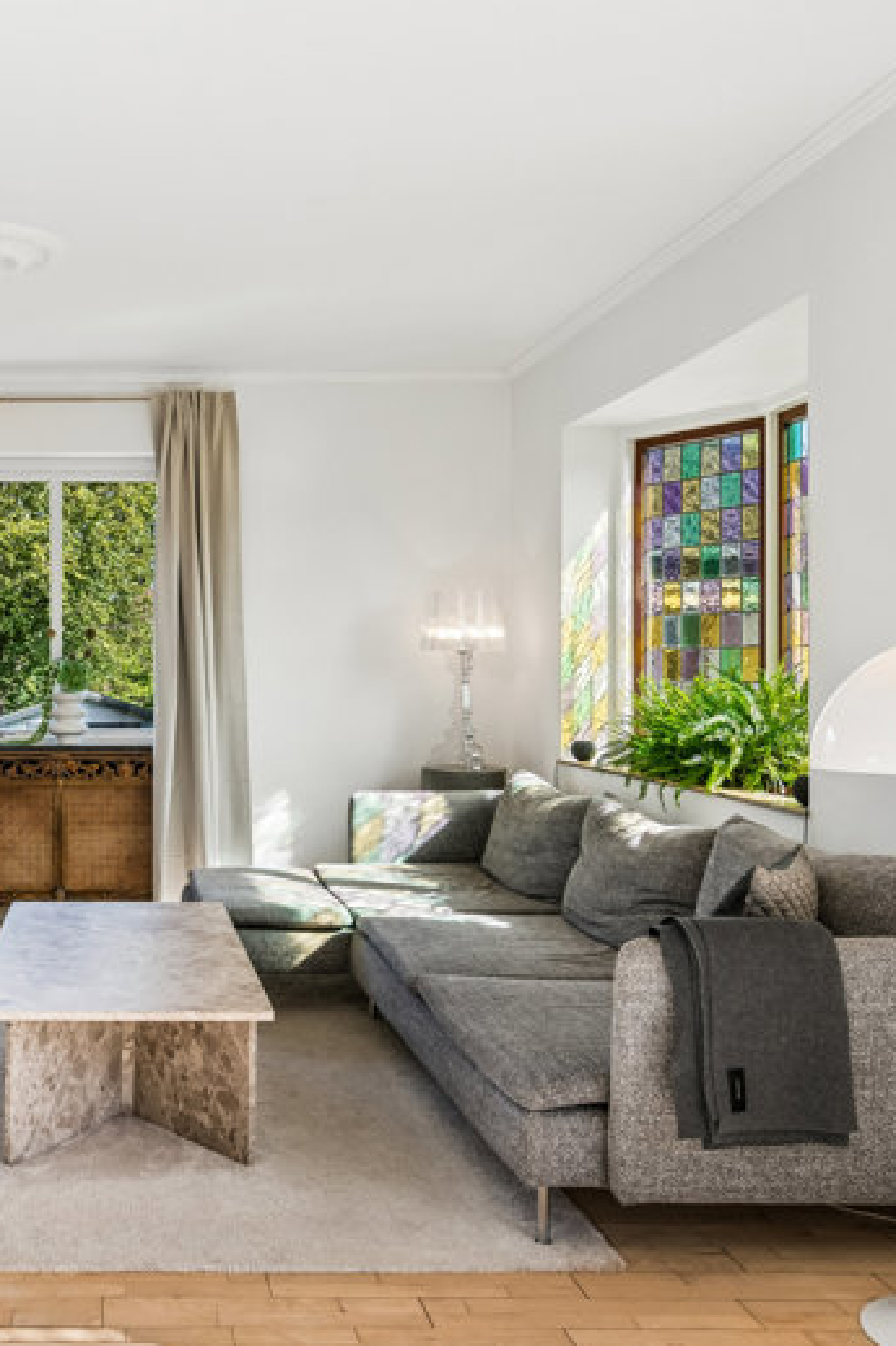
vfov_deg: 55.8
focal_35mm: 34
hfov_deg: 36.8
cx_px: 119
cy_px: 664
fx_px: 1270
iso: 800
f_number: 7.1
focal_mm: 22
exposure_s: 1/320
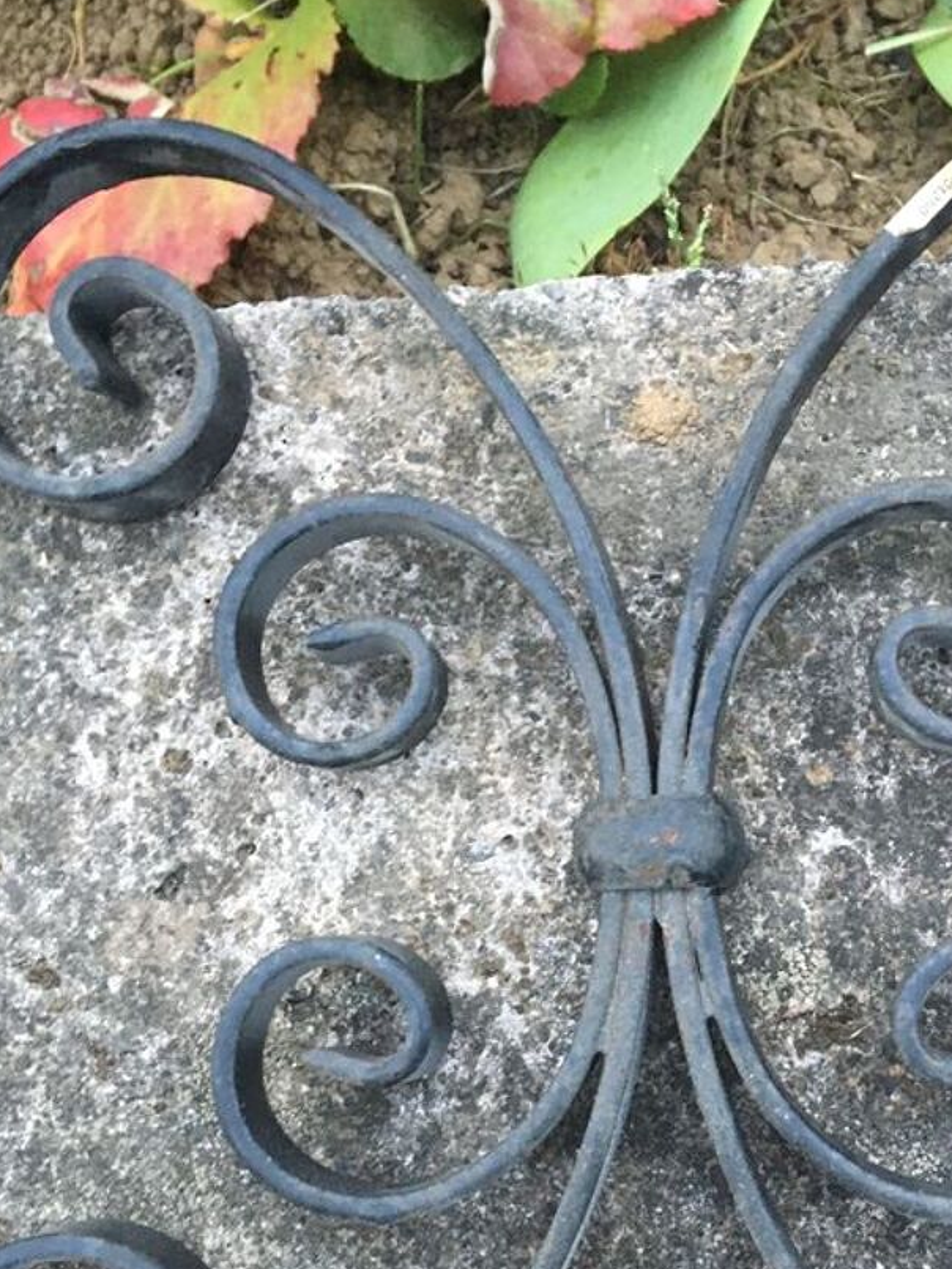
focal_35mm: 48
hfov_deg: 29.9
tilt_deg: -80.6
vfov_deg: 39.5
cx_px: 681
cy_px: 740
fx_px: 1760
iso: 200
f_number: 2.2
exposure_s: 1/25
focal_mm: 4.15
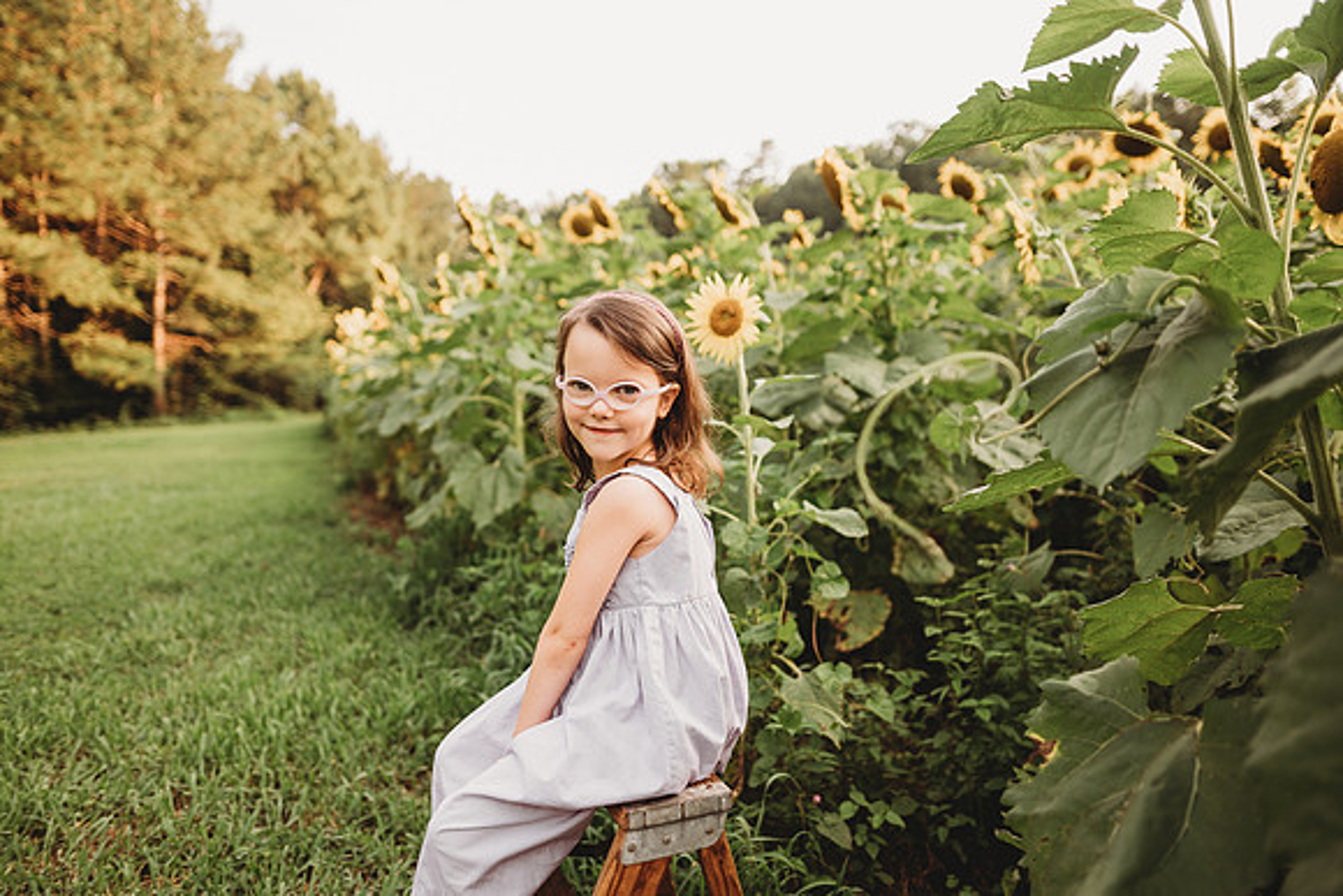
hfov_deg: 73.7
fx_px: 896
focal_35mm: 24
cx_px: 672
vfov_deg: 53.2
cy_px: 448
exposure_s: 1/320
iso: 125
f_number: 2.2
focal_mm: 24
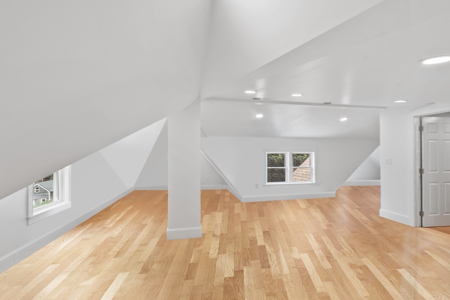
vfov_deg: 73.7
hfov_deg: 96.7
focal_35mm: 16
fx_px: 200
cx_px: 235
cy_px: 157
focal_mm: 10
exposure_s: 1/5
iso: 320
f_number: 8
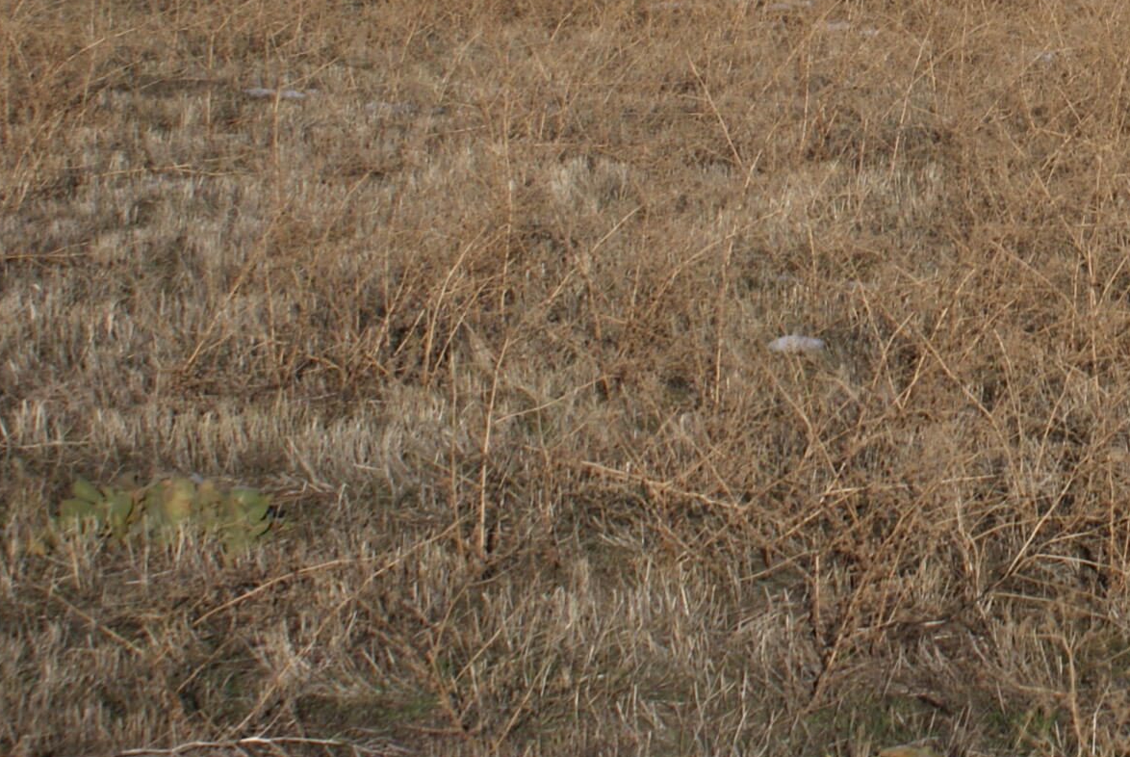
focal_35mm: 115
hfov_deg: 16.9
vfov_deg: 11.7
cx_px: 1416
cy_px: -158
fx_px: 3614
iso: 100
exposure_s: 1/320
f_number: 10
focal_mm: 30
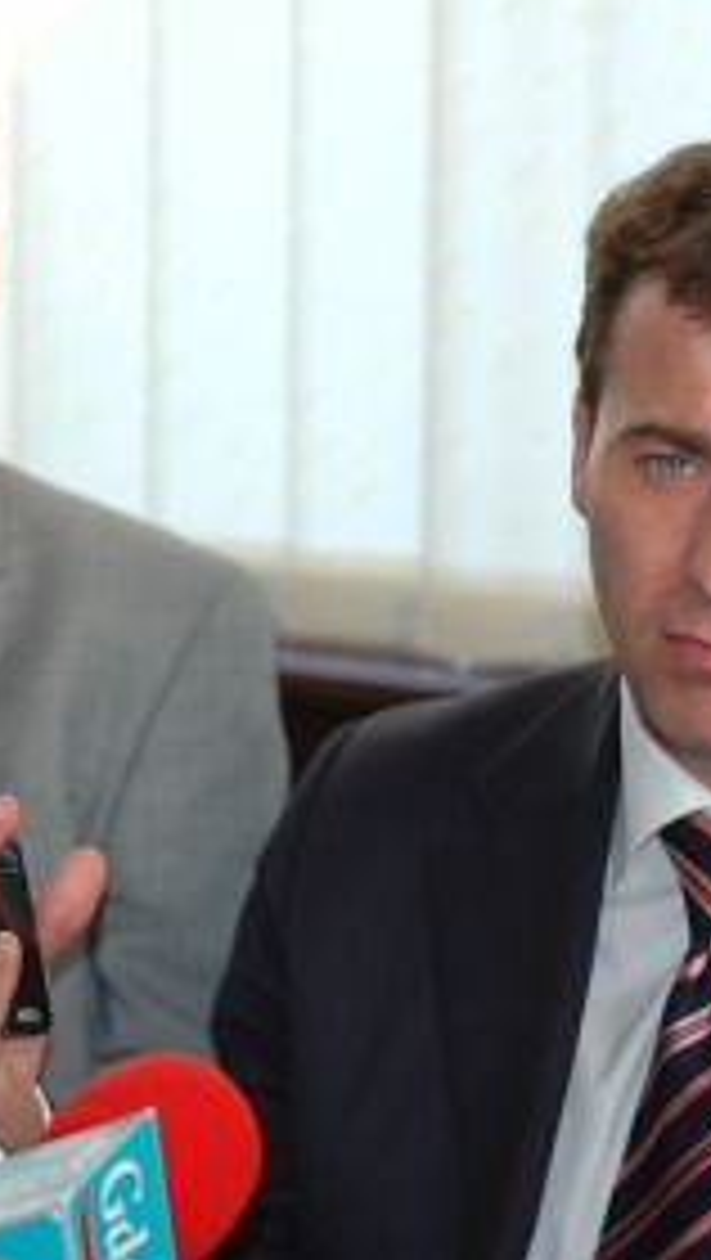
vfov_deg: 18.0
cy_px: 628
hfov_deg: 10.2
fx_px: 3979
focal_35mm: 119
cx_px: 290
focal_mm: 50
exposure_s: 1/250
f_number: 2.8
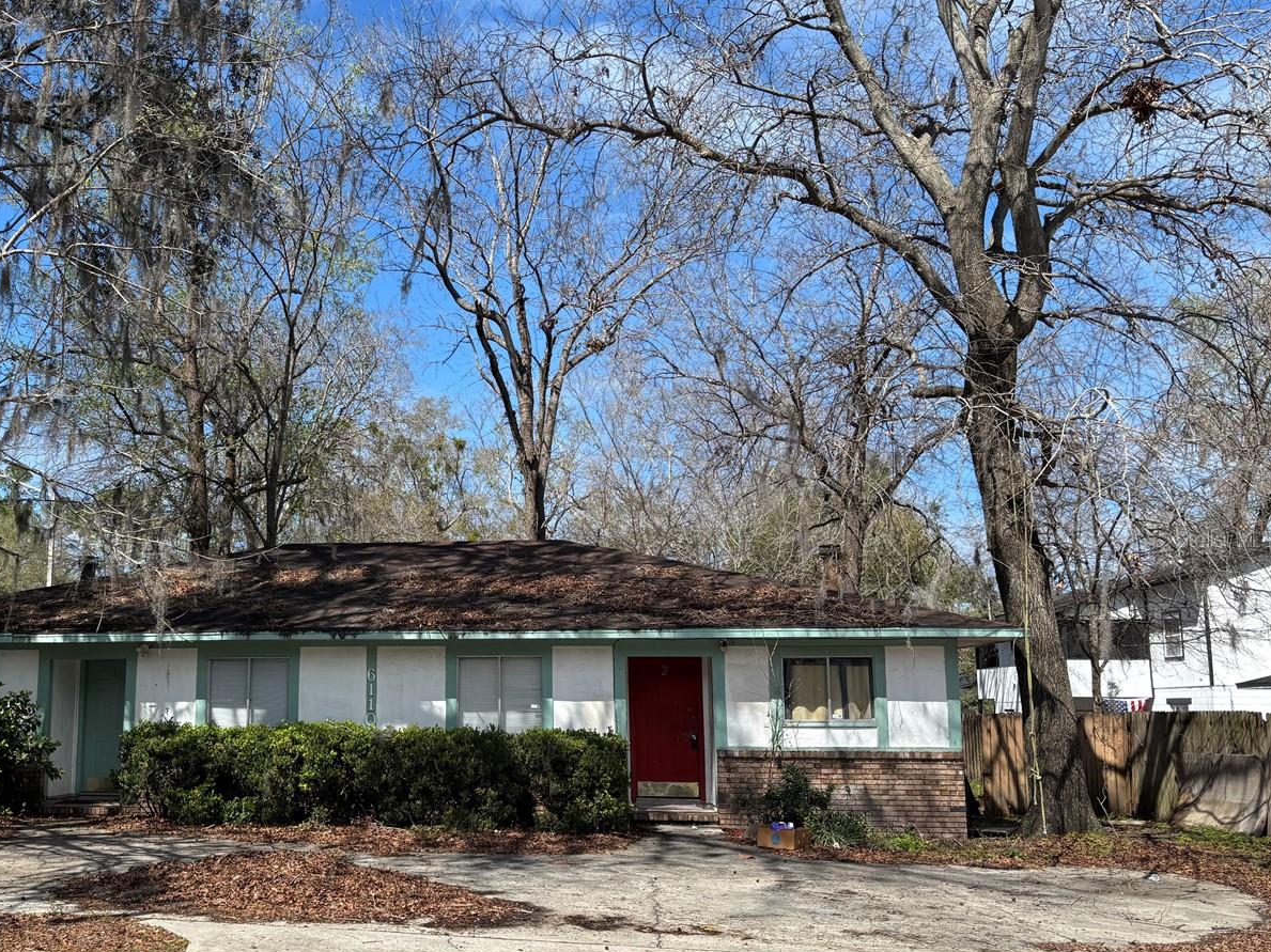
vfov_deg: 40.6
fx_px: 1285
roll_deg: -0.5
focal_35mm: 35
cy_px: 539
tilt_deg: +6.8
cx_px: 422
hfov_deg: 51.6
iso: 50
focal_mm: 5.96
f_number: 1.6
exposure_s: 1/2451
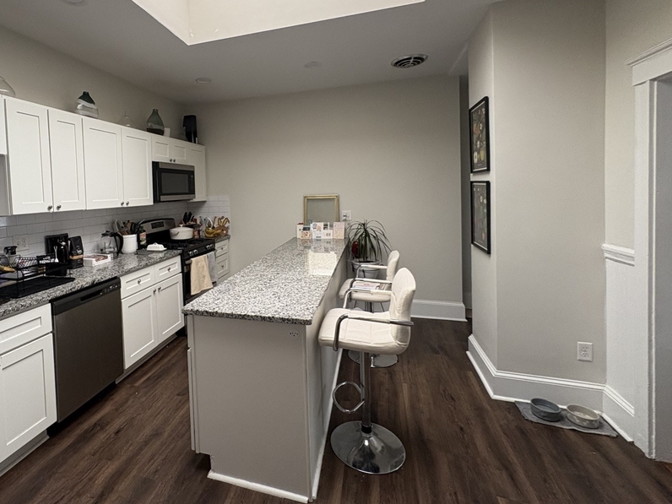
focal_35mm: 18
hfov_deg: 86.1
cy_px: 203
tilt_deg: -1.7
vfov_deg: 70.9
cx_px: 253
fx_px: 349
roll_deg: +2.0
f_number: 2.2
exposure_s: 1/99
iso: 200
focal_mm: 2.22
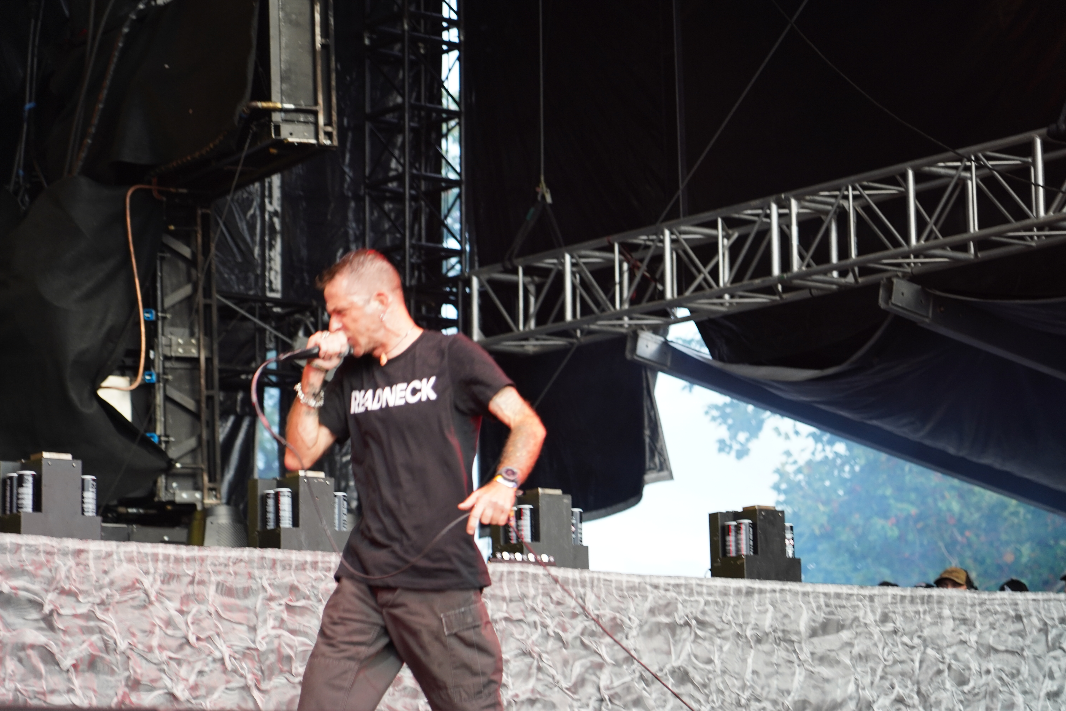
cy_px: 356
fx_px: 3109
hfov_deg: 19.5
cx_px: 533
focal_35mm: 105
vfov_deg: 13.0
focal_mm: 105
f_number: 4
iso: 800
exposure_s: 1/125
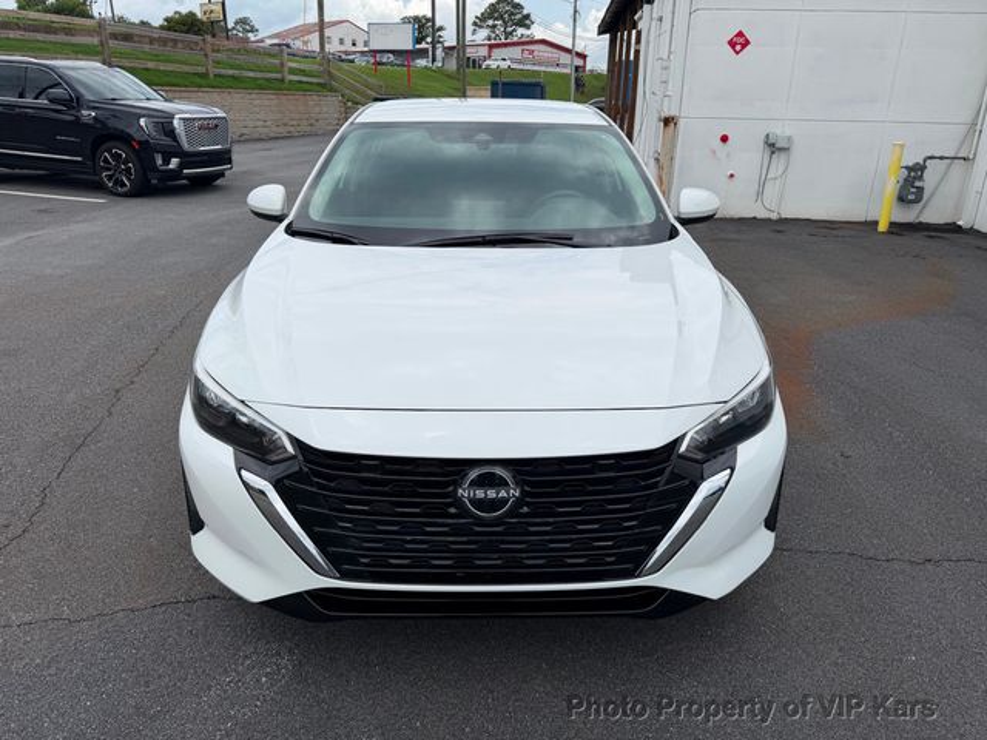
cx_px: 494
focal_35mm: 24
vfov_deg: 56.8
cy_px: 370
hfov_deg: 71.6
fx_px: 684
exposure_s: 1/8130
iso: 80
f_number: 1.78
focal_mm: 6.76
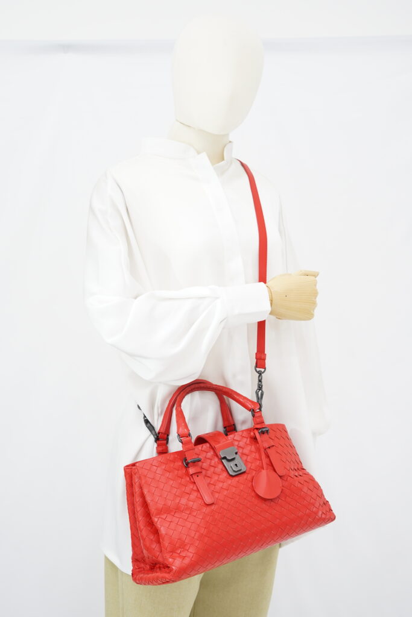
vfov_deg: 39.6
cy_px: 308
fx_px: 858
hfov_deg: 27.0
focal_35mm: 50
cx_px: 206
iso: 640
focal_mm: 50
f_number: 6.3
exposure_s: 1/6
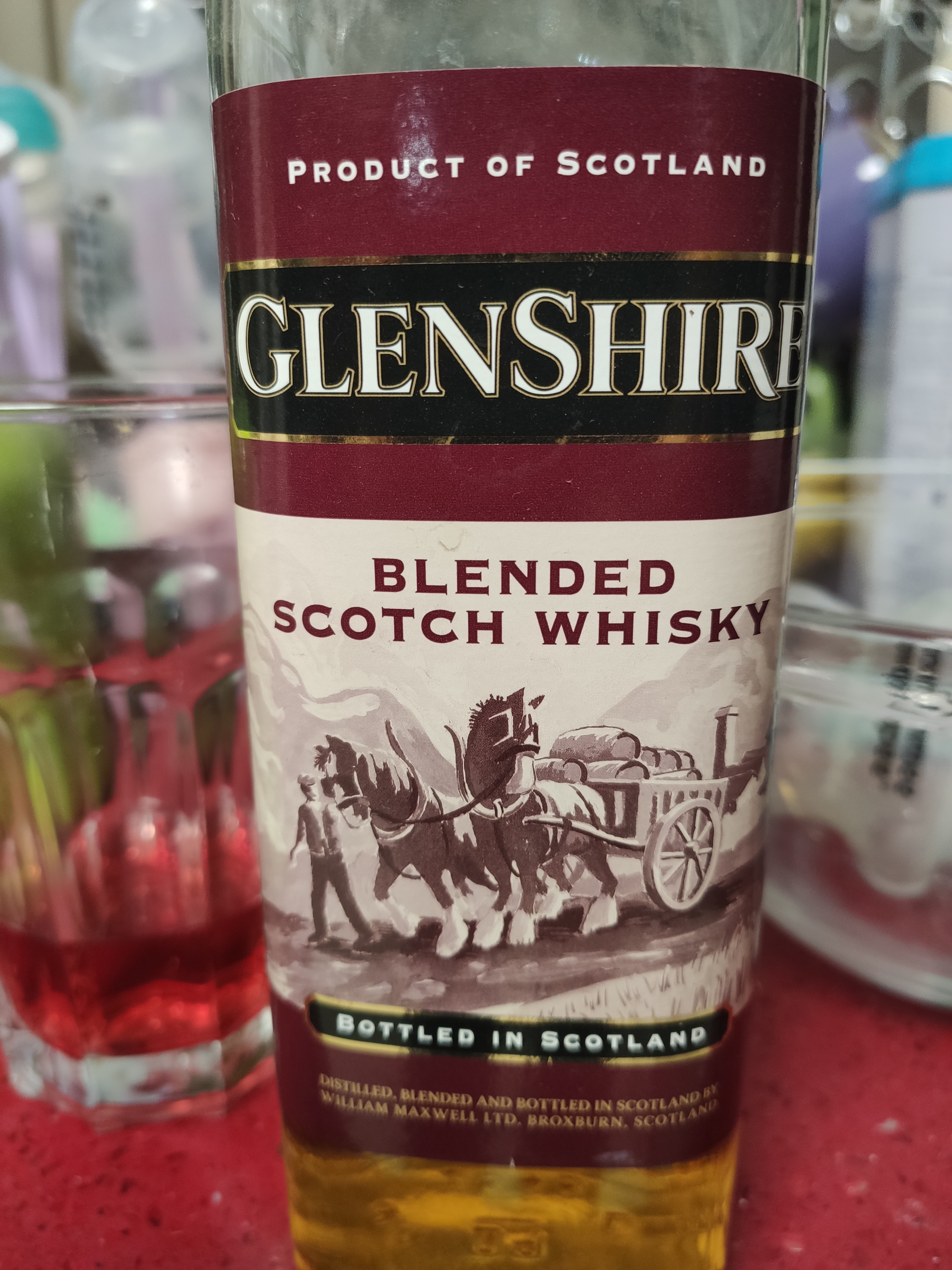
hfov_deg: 53.1
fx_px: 953
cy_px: 635
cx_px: 476
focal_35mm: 26
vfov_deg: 67.3
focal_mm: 4.75
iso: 1026
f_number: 1.75
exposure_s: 1/100
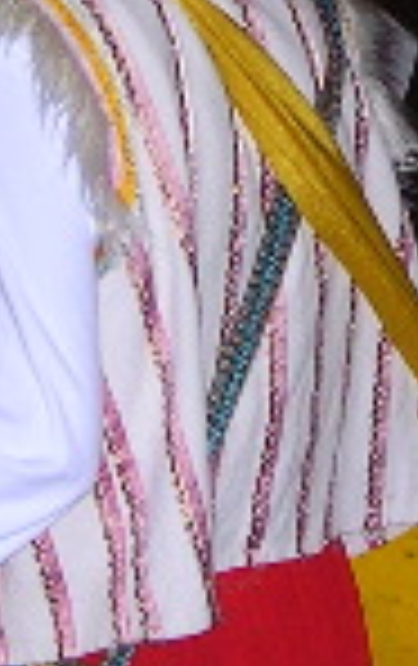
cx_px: 494
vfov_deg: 9.4
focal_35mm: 217
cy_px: -320
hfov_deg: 6.0
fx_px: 3940
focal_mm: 8
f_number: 2.8
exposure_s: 1/60
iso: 137
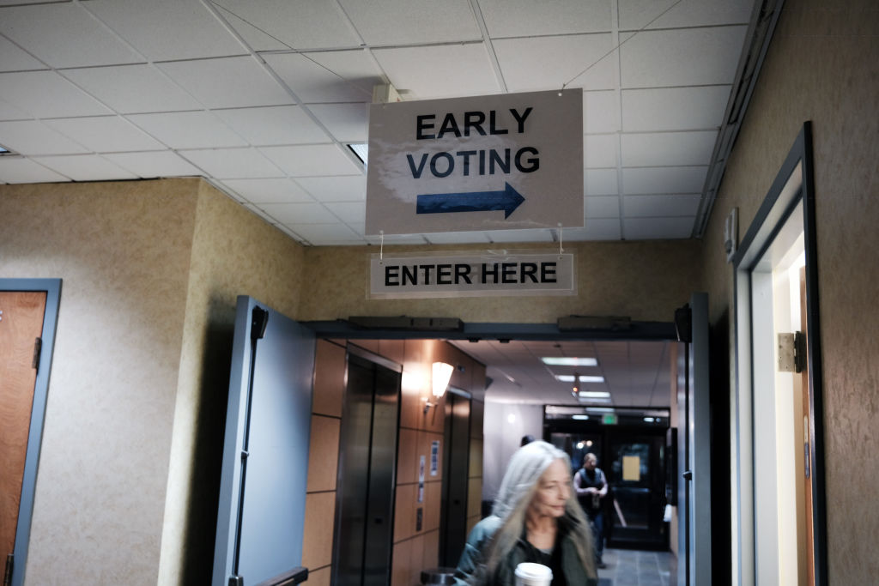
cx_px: 440
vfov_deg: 40.0
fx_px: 806
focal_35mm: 33
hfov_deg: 57.2
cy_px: 293
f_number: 2.8
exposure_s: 1/30
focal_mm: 22
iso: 640
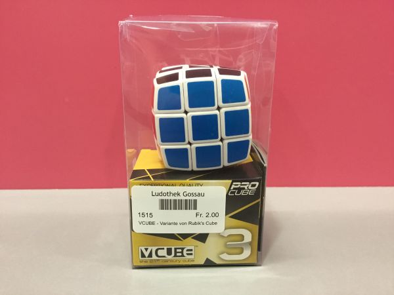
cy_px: 148
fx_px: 353
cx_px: 197
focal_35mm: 31
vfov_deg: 45.4
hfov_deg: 58.4
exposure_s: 1/33
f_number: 2.4
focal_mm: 3.3
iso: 200
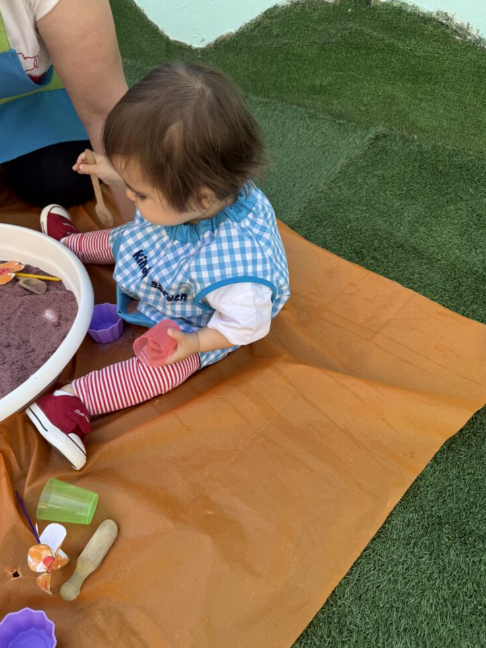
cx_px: 239
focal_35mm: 25
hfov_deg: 54.9
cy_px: 332
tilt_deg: -45.2
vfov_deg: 69.4
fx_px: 468
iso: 80
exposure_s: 1/377
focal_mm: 6.76
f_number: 1.78
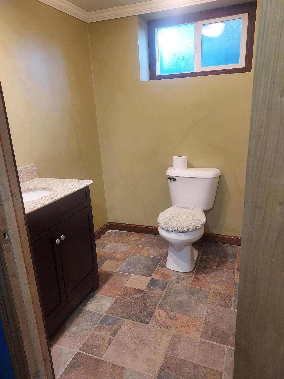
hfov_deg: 56.8
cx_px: 142
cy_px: 190
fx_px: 263
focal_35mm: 24
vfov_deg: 71.6
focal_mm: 4.6
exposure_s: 1/60
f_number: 1.8
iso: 400
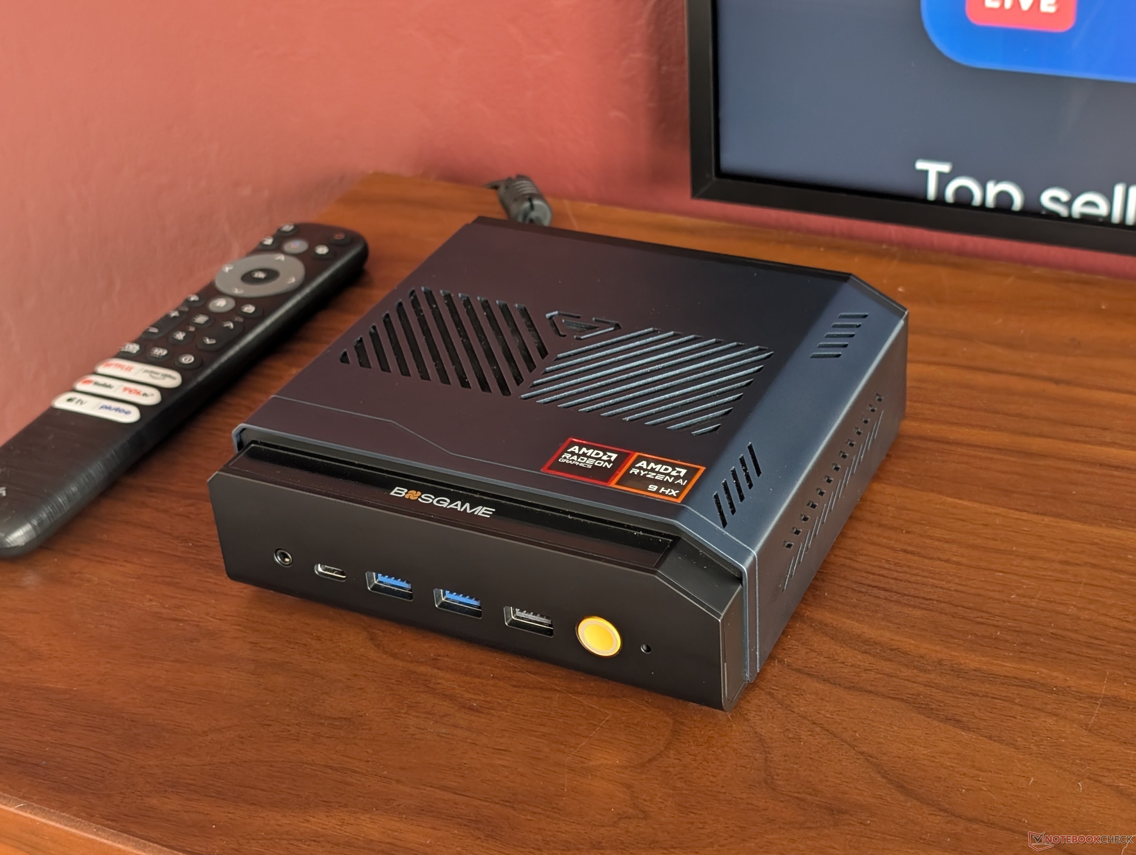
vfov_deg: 29.7
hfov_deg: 38.9
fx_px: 1610
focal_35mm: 49
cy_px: 428
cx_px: 568
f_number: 1.68
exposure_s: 1/33.7
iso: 272
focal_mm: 6.9
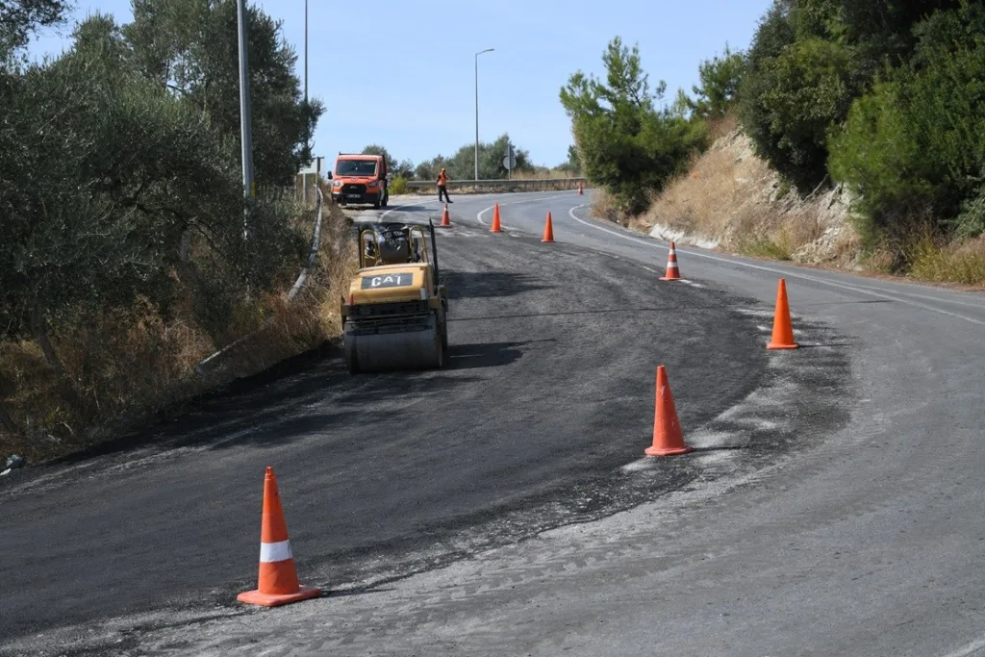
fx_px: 1423
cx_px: 492
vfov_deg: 26.0
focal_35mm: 52
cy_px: 328
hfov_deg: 38.2
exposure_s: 1/800
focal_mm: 35
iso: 100
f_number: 4.5
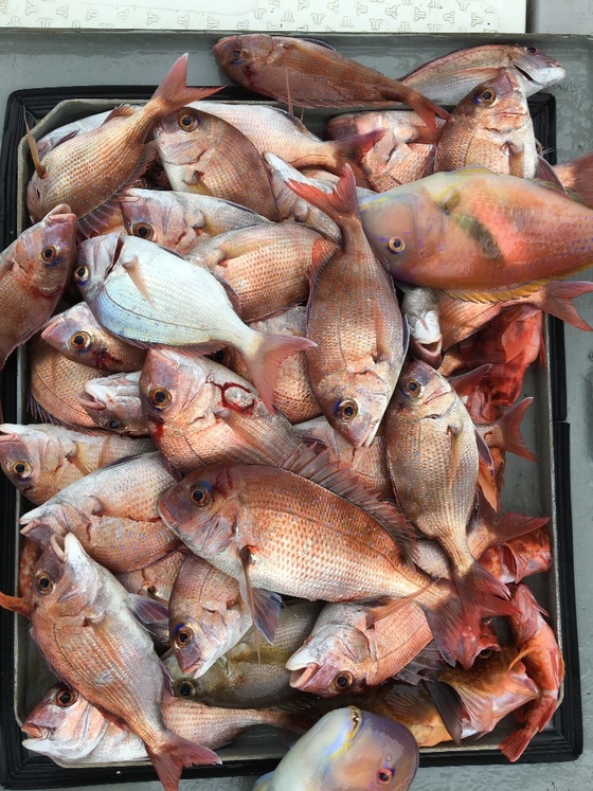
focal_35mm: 29
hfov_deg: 48.2
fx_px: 663
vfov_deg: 61.7
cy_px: 396
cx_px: 296
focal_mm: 4.15
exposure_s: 1/394
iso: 25
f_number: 2.2
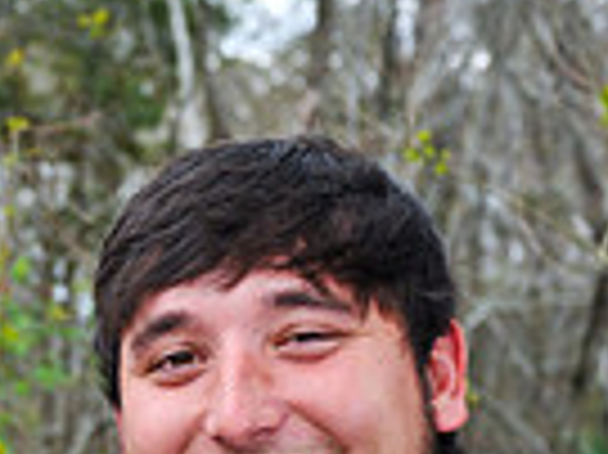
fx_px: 3615
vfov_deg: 7.0
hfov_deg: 9.3
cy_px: 764
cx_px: -333
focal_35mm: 206
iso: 320
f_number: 5.6
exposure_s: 1/160
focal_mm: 50
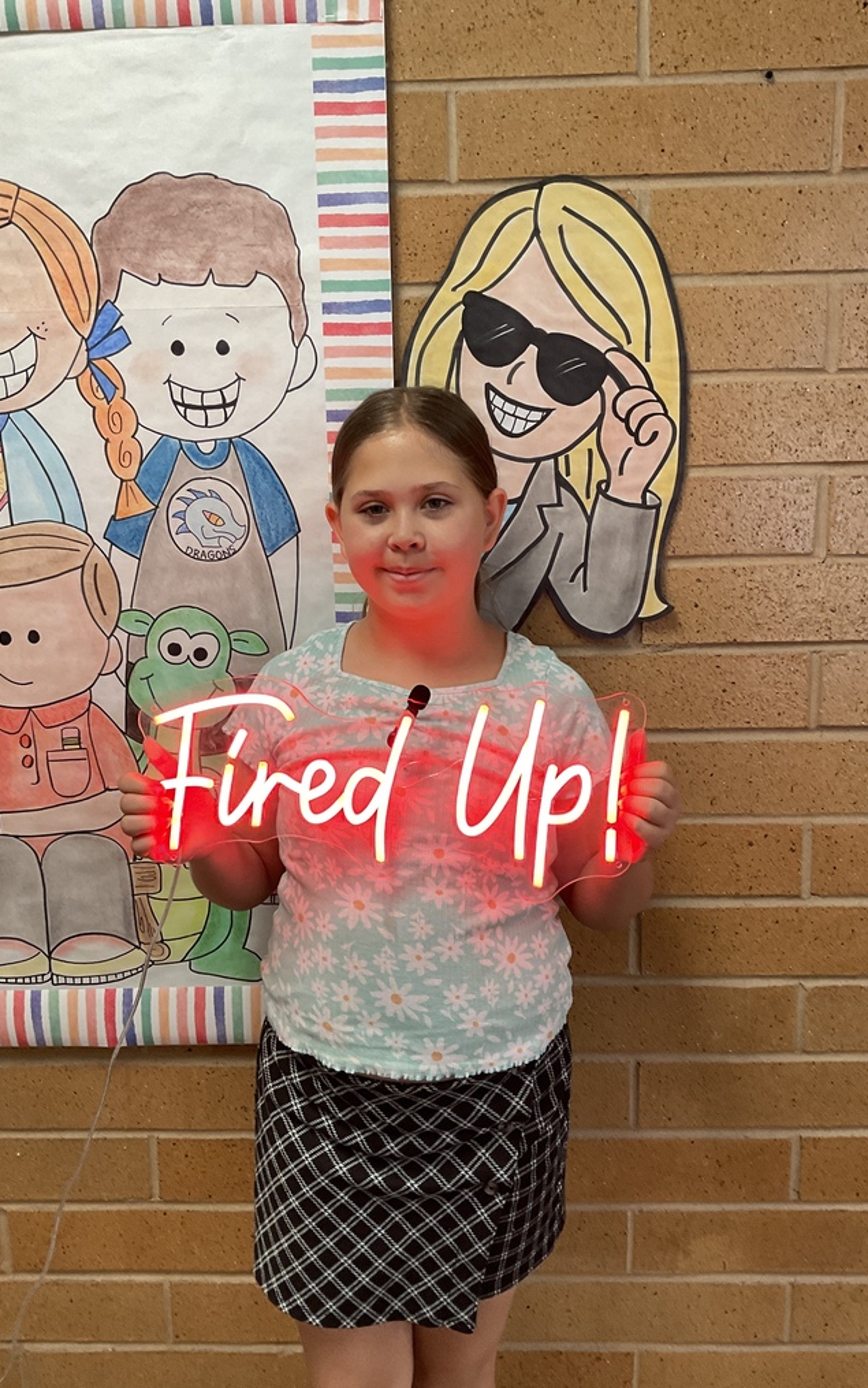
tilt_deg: -11.0
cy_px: 693
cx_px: 421
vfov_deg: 61.2
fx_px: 1172
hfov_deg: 40.6
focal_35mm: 31
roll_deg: +0.6
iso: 125
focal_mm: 3
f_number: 1.8
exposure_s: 1/60
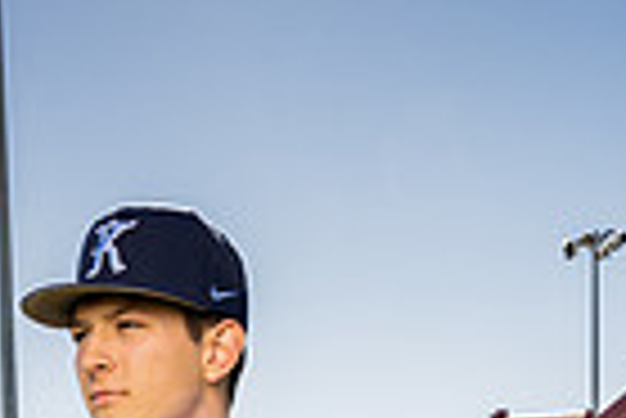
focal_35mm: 107
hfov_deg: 19.0
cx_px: 180
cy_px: 966
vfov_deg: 11.0
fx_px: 1863
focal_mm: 33
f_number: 9
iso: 250
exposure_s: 1/250
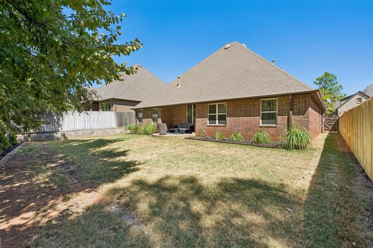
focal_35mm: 16
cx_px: 186
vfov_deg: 73.7
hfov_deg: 96.7
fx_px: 166
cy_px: 124
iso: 200
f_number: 8
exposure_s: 1/320
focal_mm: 16
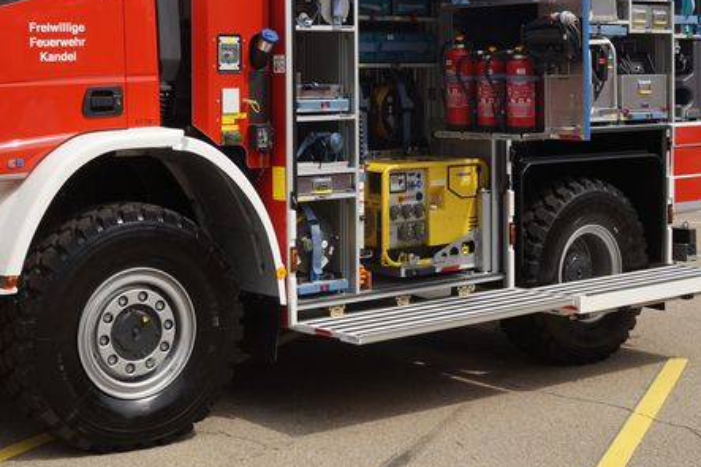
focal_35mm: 65
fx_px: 1265
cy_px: 68
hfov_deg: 30.8
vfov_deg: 20.6
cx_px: 266
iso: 100
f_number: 5.6
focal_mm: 24
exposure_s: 1/500
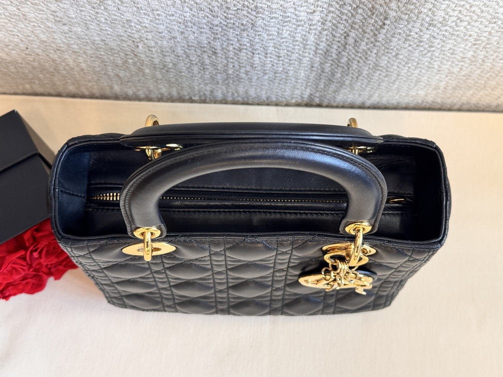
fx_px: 697
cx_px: 252
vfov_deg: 30.3
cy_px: 188
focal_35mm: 48
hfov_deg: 39.7
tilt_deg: -75.3
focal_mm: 6.76
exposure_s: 1/50
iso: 125
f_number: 1.78
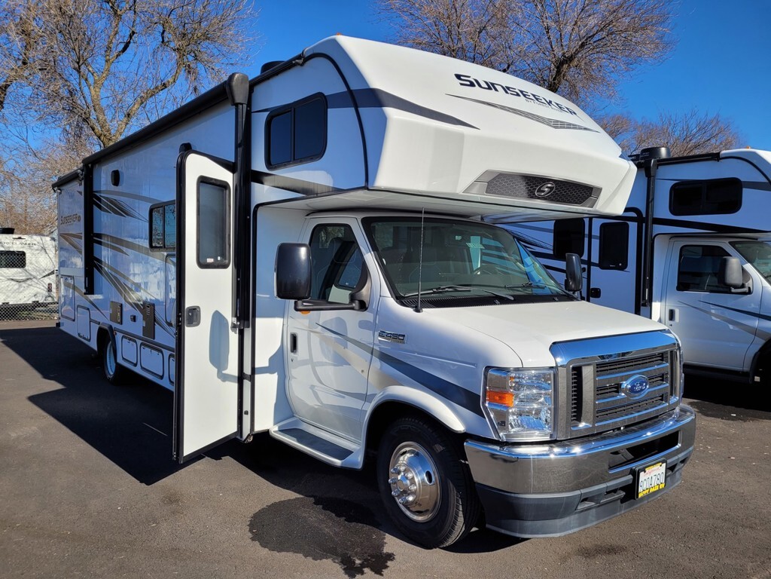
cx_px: 386
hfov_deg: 67.3
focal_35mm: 26
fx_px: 579
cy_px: 290
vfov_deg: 53.1
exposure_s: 1/2866
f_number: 1.8
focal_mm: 5.4
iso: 40
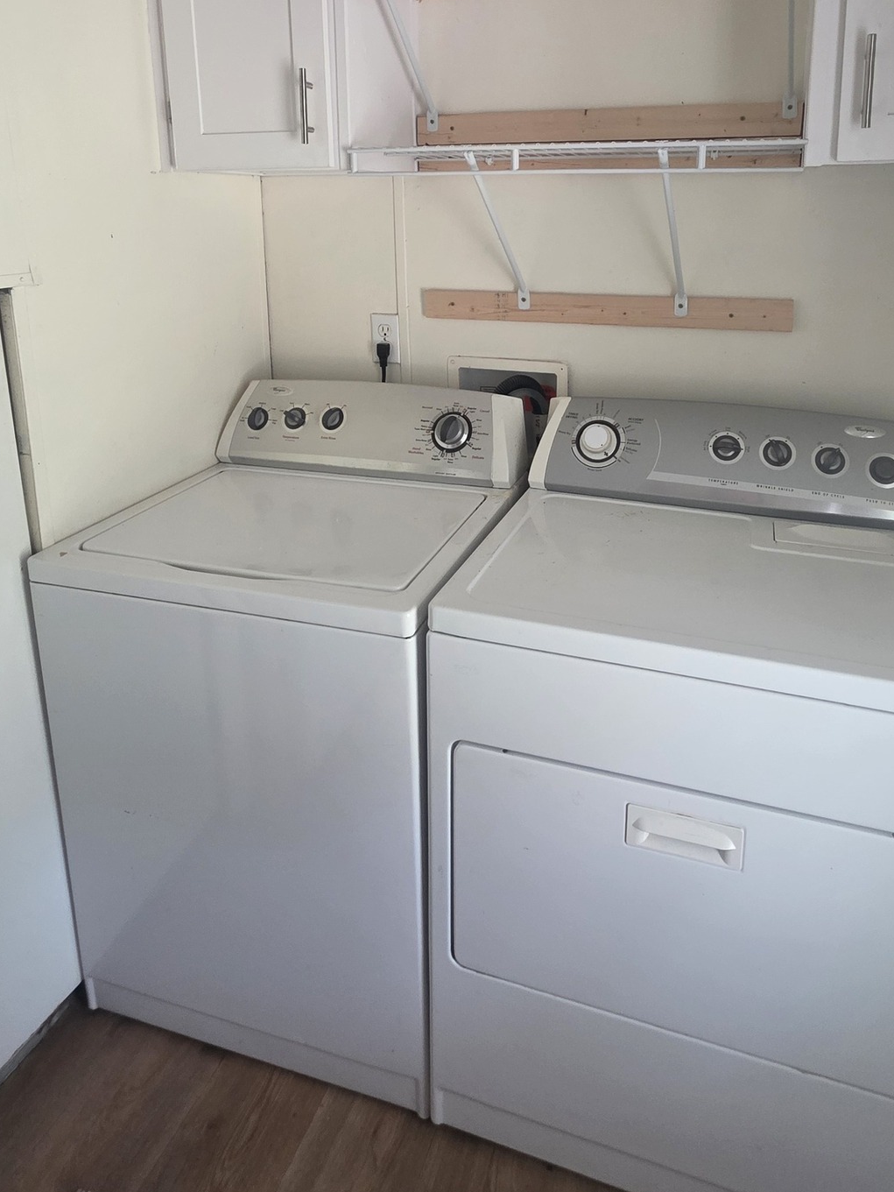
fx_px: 757
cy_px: 364
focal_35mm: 22
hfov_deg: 60.9
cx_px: 498
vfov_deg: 73.2
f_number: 1.9
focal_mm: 2.2
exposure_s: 1/60
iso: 400
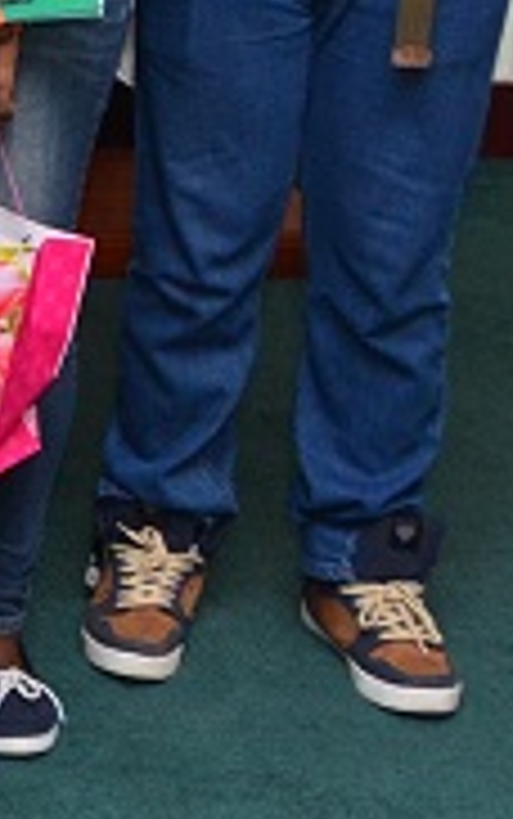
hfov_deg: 8.4
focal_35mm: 136
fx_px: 3037
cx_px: -904
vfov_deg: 15.2
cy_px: 117
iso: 800
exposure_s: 1/80
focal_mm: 18
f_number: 4.5
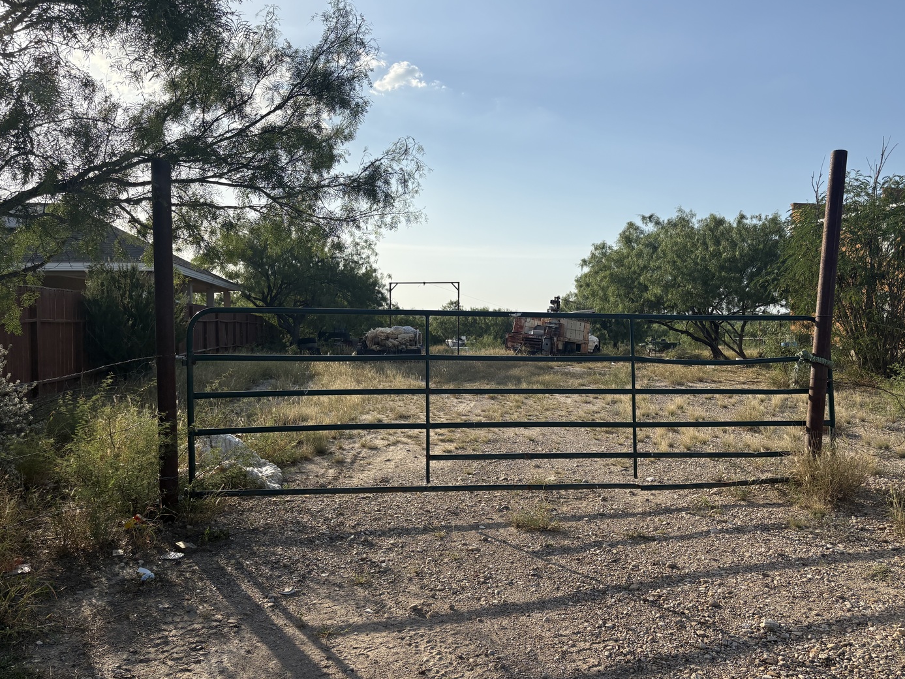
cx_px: 465
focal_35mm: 27
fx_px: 706
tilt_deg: -1.7
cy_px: 336
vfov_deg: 51.3
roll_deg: -0.2
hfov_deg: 65.3
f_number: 1.6
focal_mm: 5.96
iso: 50
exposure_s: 1/4065
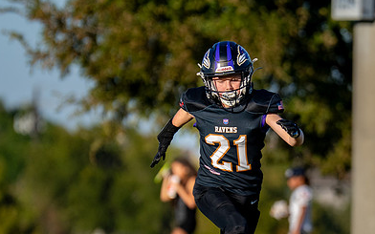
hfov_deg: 2.5
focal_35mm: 851
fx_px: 8697
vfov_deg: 1.5
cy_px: 199
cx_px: 272
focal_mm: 200
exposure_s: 1/3200
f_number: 2.8
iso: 160
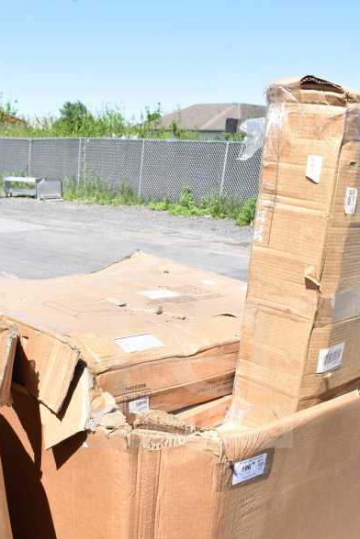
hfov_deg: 31.9
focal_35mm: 42
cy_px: 375
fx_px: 630
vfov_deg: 45.4
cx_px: 189
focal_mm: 18
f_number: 8
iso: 200
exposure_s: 1/250
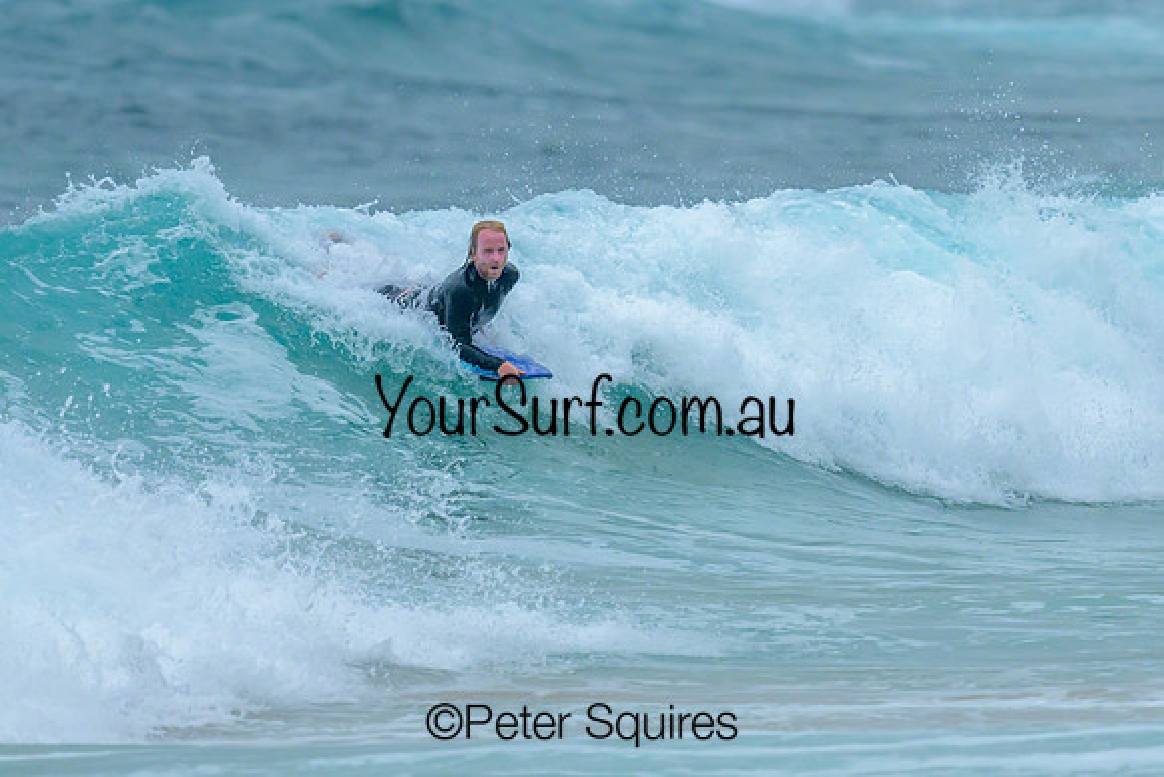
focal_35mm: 1100
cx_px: 568
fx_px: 35586
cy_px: 243
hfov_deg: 1.9
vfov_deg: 1.3
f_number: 6.3
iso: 800
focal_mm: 800
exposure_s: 1/2000
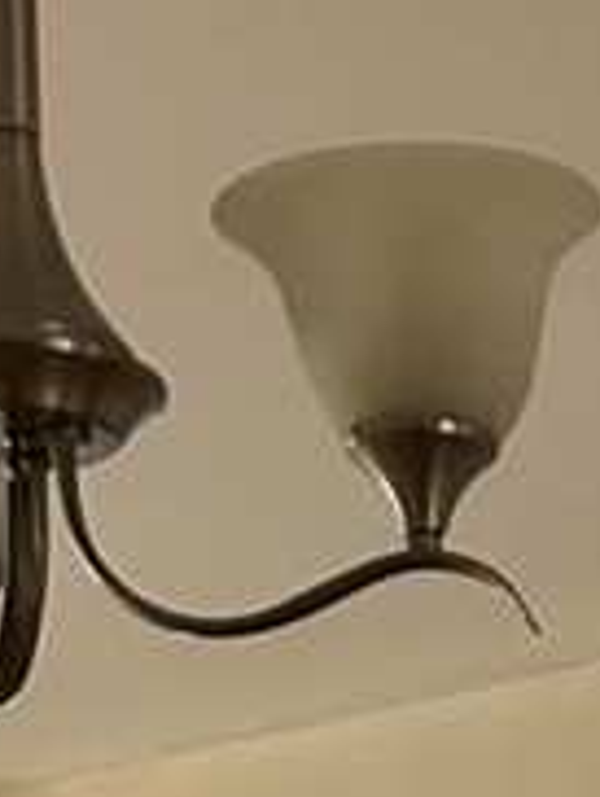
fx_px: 3505
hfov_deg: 9.6
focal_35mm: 152
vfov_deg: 11.2
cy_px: 1800
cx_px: 841
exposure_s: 1/60
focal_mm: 5.7
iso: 320
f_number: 1.5
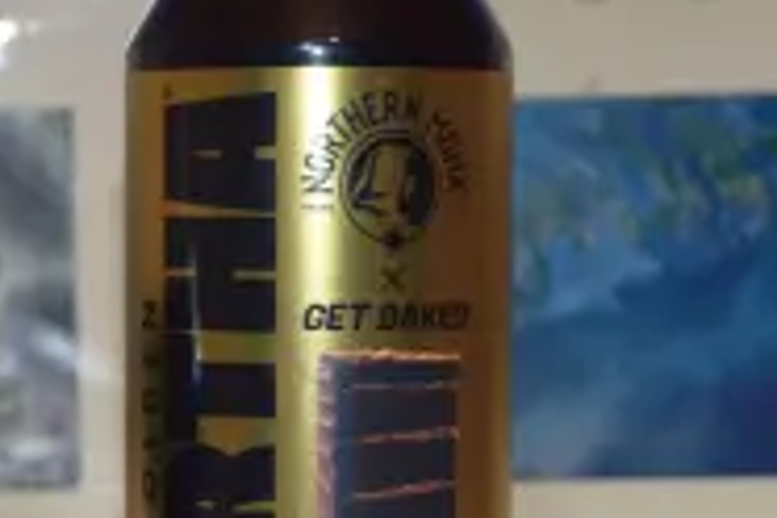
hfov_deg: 13.7
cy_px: 416
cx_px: 25
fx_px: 3194
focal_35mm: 148
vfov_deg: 9.2
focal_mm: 46
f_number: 5.3
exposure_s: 1/60
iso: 450
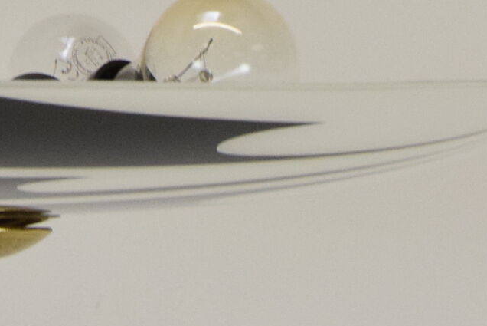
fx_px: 3249
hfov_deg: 8.5
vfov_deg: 5.6
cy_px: -301
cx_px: -7
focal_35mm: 240
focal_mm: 34
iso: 1600
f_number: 10
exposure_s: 1/400
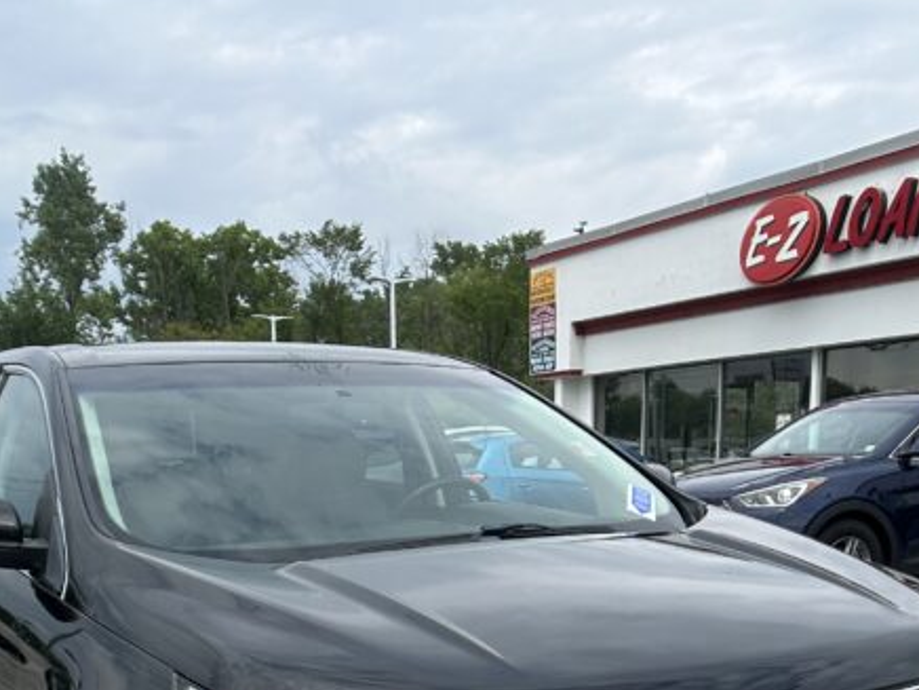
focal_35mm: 61
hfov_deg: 31.6
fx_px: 1619
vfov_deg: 22.9
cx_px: 403
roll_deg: -0.7
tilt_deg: -10.6
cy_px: 724
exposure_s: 1/3165
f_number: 1.5
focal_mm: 5.7
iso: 50
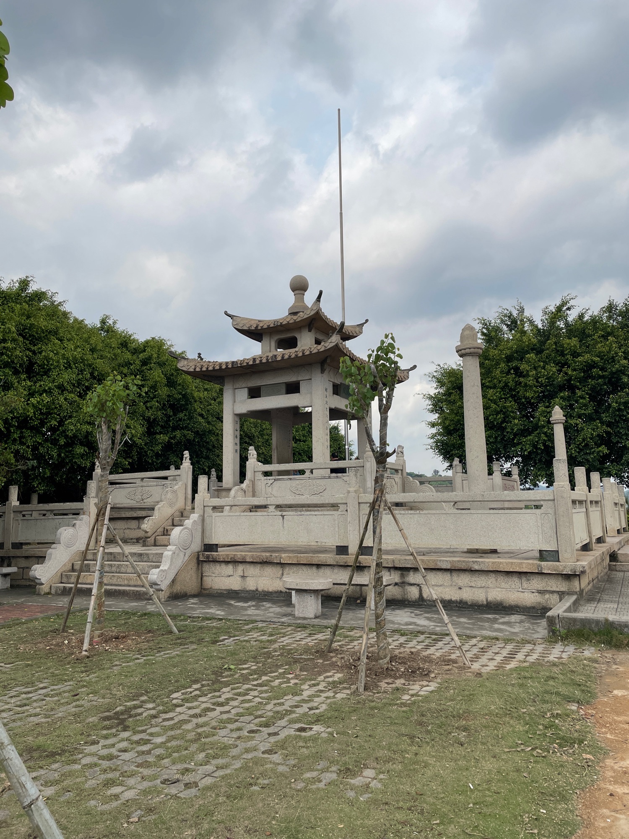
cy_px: 420
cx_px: 314
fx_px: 630
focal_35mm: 26
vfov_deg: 67.3
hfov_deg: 53.1
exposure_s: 1/5051
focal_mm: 4.2
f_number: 1.6
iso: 32
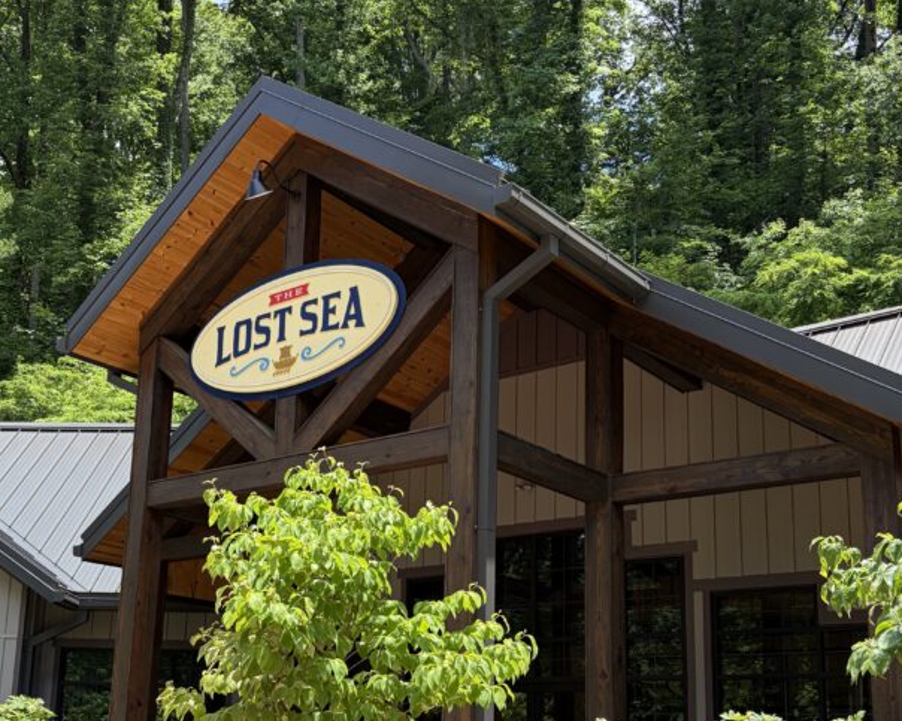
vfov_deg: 34.4
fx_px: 1148
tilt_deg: +12.5
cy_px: 514
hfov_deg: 42.7
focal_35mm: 43
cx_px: 358
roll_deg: -1.6
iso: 50
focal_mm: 5.96
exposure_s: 1/801
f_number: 1.6
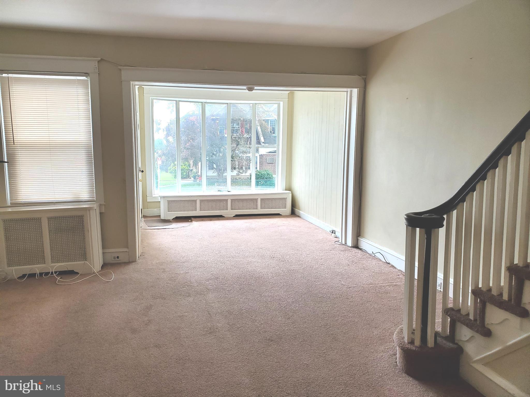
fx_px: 398
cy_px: 198
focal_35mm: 26
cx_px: 265
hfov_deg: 67.3
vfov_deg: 53.1
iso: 80
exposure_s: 1/120
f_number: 2.4
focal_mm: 4.3
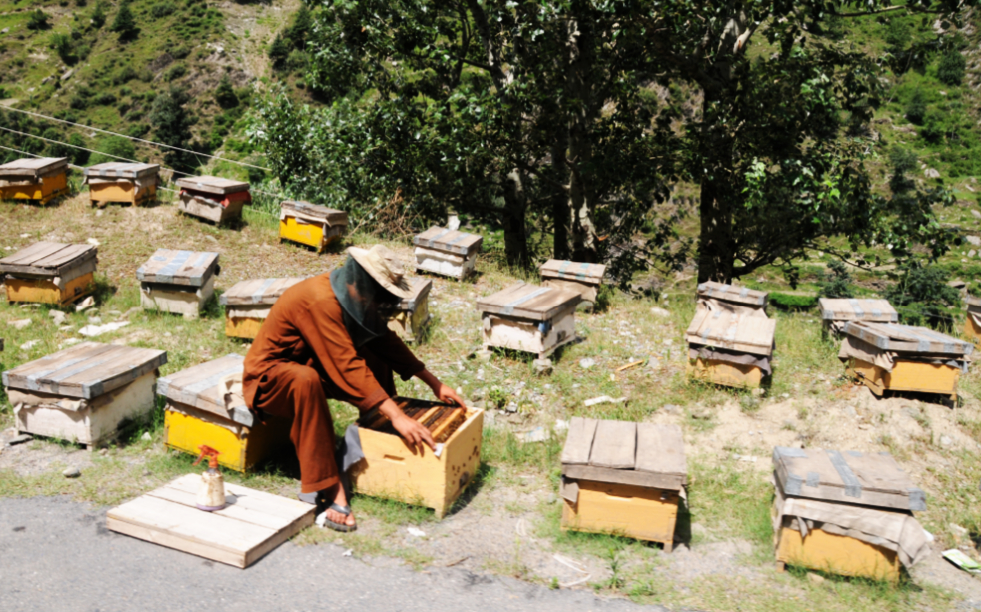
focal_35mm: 28
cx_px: 498
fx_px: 748
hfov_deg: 66.5
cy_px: 293
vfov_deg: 44.5
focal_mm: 18
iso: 320
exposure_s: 1/1000
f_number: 8
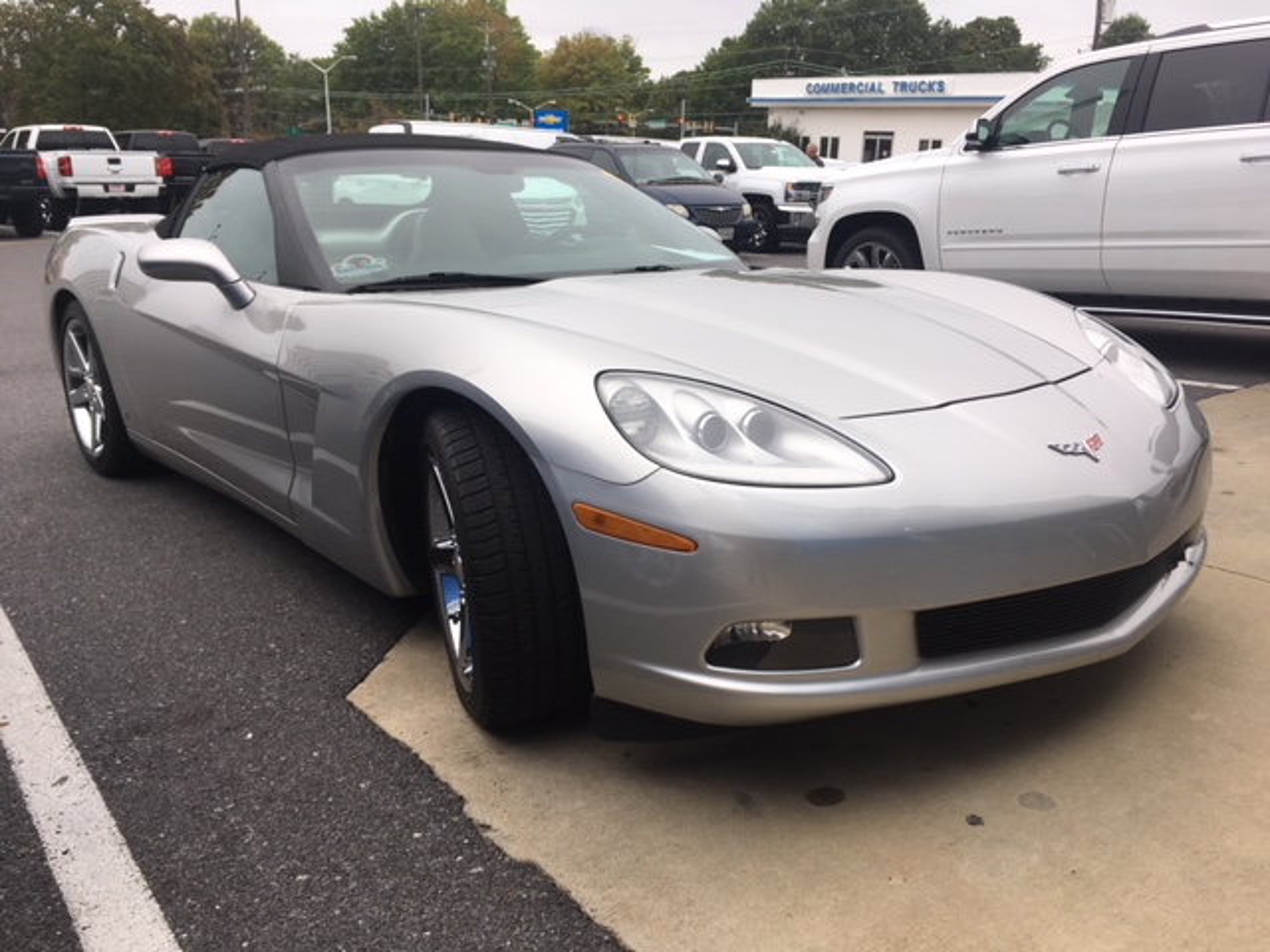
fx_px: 1064
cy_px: 476
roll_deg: -1.7
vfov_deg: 48.2
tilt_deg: -15.6
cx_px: 635
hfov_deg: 61.7
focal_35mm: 29
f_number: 2.2
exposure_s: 1/239
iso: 25
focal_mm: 4.15
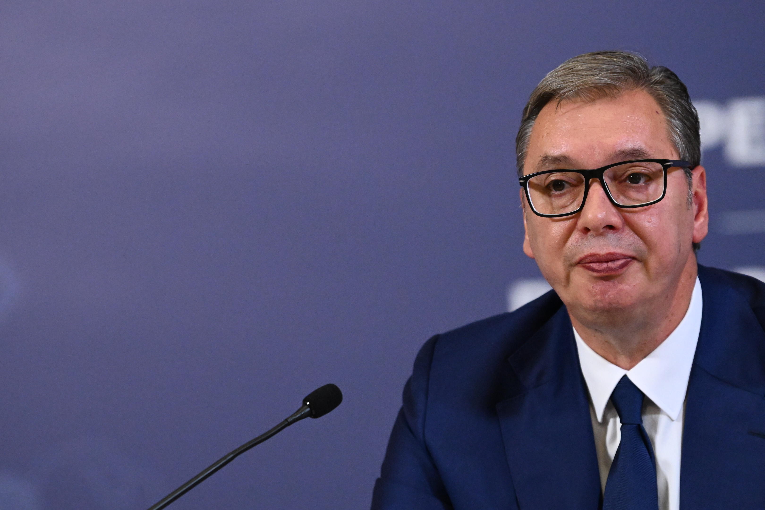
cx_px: 382
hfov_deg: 6.9
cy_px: 255
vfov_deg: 4.6
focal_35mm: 300
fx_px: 6375
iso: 6400
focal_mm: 200
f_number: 4
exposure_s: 1/250
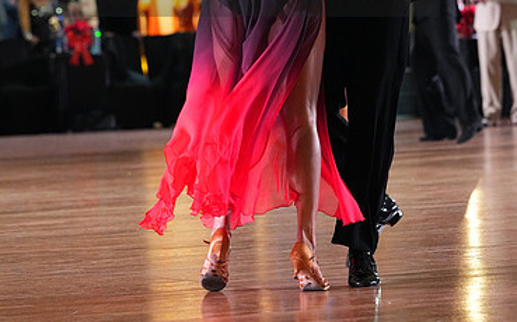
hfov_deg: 8.5
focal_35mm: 247
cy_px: -29
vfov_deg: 5.3
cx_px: 247
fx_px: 3478
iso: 6400
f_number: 4.5
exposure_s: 1/400
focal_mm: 154
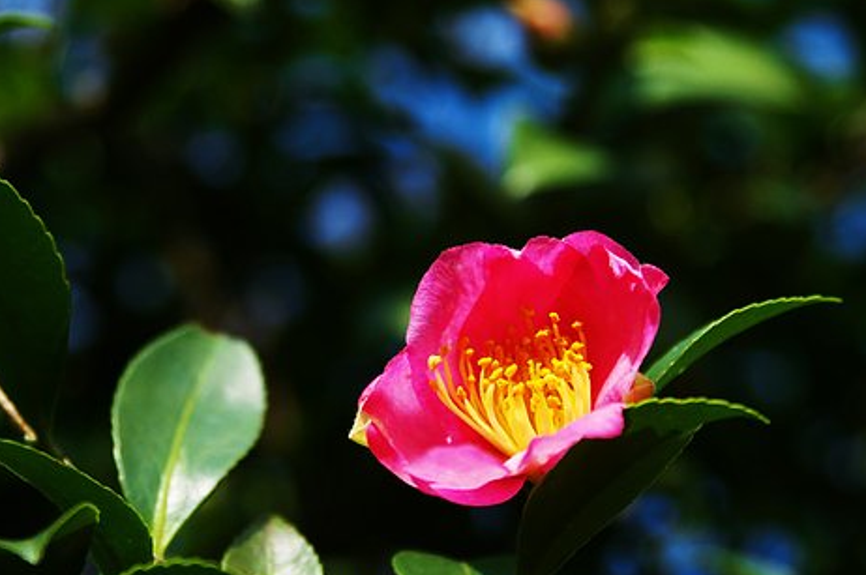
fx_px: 4194
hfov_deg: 11.8
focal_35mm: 175
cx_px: 470
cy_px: 313
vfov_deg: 7.8
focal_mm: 105
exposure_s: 1/750
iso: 200
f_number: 5.6
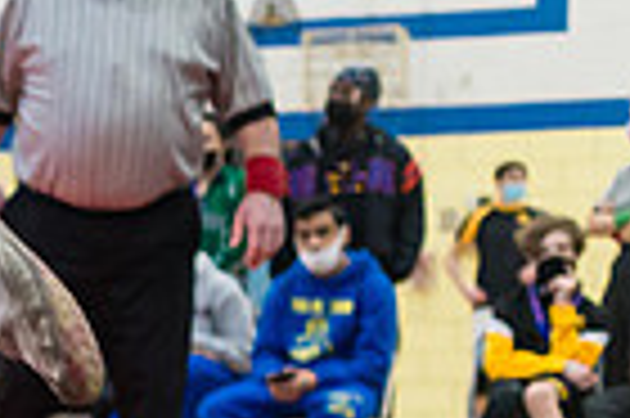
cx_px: -598
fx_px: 2814
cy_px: 609
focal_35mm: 161
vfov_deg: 8.3
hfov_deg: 11.6
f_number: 3.5
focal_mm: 35
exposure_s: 1/400
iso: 4000
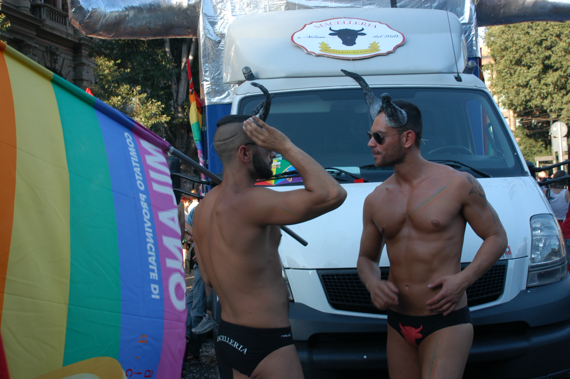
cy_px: 190
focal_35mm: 42
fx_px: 664
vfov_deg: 31.8
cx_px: 285
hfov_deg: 46.4
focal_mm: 28
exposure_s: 1/100
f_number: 6.3
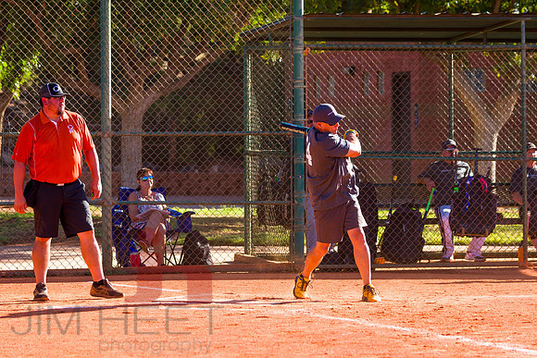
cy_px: 115
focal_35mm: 227
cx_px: 311
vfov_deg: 6.0
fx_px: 3390
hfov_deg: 9.1
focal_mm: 165
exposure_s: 1/1250
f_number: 5
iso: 400
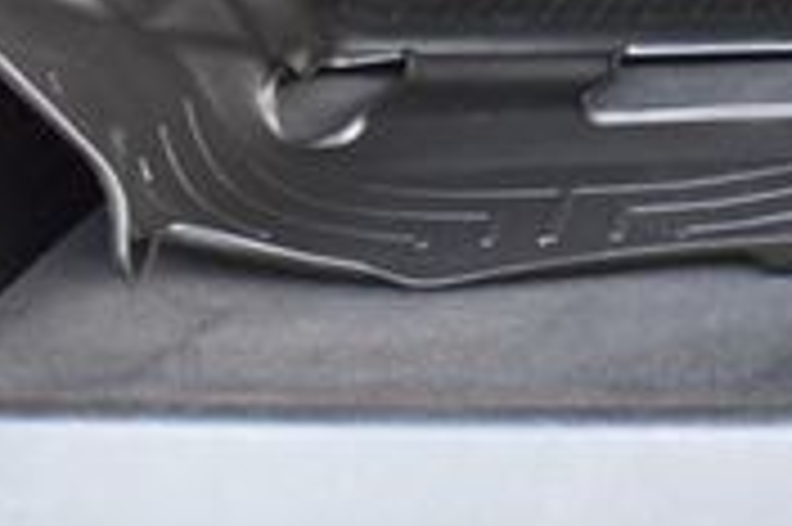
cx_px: 1148
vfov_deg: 11.2
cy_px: -126
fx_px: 2637
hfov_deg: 15.8
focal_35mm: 120
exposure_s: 1/15
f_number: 6.3
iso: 800
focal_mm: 22
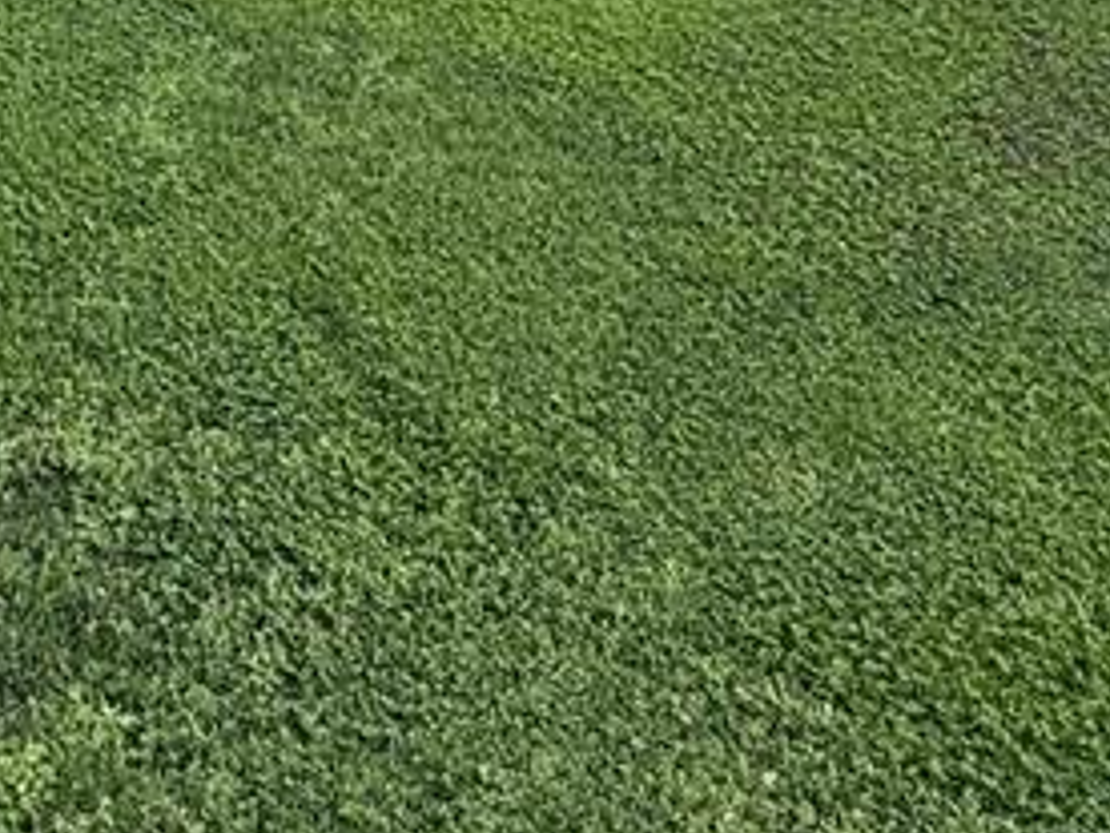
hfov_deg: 29.4
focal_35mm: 65
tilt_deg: -8.3
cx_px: 298
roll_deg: +0.6
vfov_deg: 18.8
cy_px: -547
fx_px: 2084
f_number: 2.2
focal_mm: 2.22
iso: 50
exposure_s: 1/1110
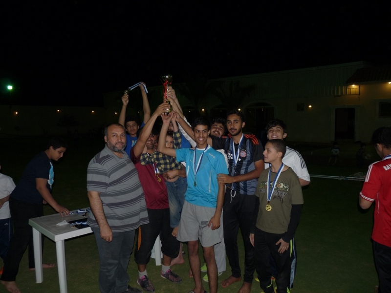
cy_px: 146
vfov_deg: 51.4
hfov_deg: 65.3
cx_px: 196
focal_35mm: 27
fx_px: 305
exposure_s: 1/30
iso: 100
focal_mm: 4.8
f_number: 2.8
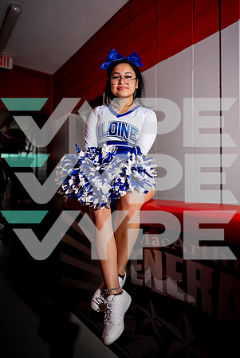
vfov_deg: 73.7
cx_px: 120
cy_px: 179
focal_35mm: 24
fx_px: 239
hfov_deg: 53.2
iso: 100
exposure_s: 1/640
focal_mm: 24
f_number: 1.6
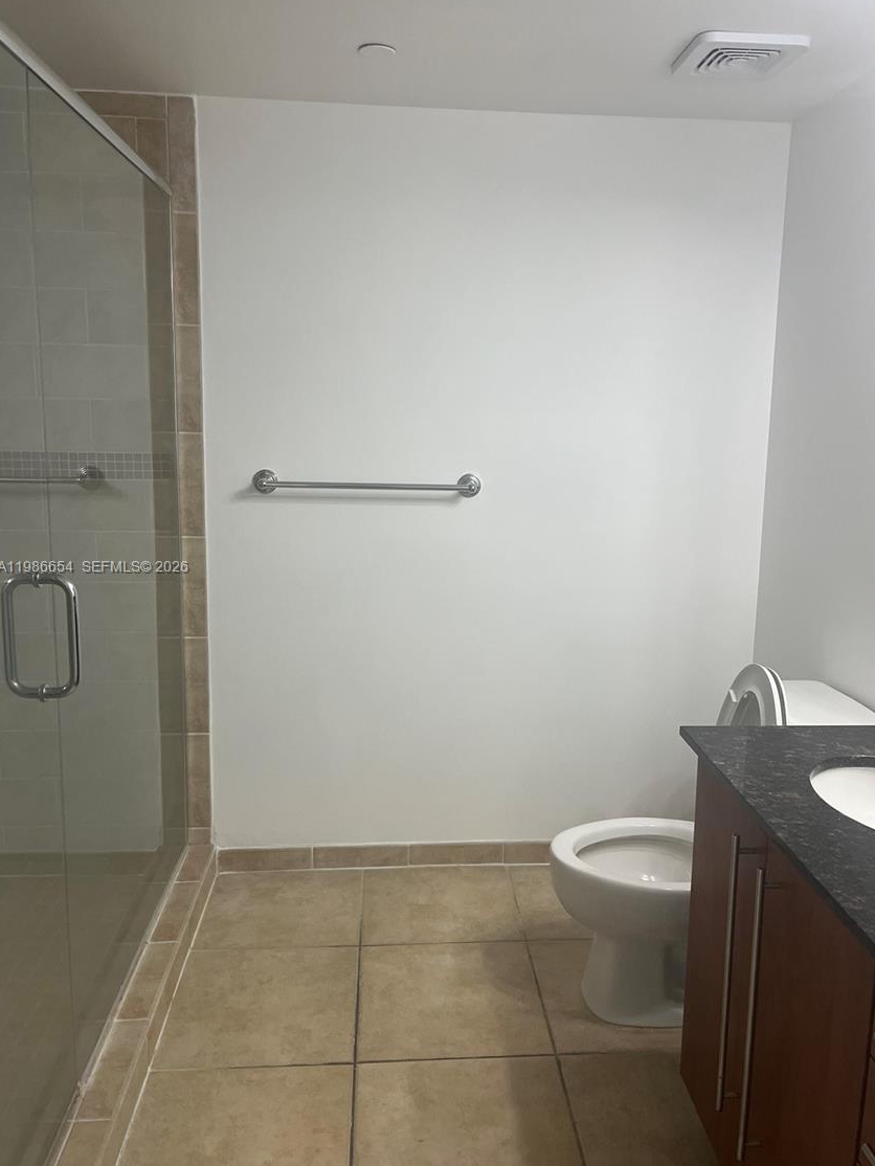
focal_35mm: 28
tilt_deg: -9.3
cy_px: 568
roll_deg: -0.1
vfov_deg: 63.4
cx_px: 466
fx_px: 943
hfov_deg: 49.7
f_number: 1.6
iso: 125
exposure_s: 1/121
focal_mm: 5.1
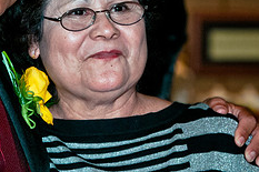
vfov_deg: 2.5
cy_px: 31
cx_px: 42
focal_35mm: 541
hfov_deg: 3.8
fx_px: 3891
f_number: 5.6
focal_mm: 145
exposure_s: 1/60
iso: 400
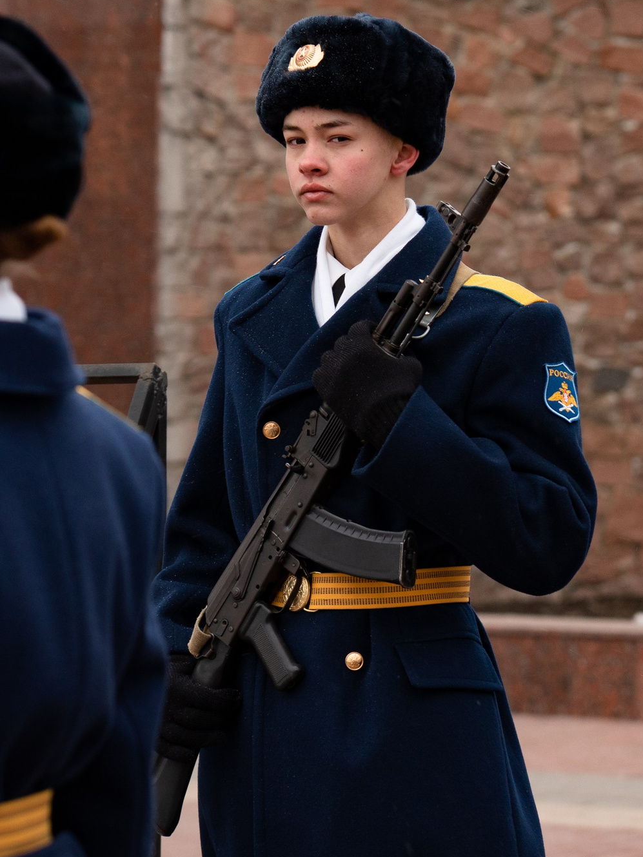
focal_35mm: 177
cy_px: 239
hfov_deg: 8.4
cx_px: 528
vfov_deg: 11.1
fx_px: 4383
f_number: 3.5
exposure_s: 1/200
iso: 500
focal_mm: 75
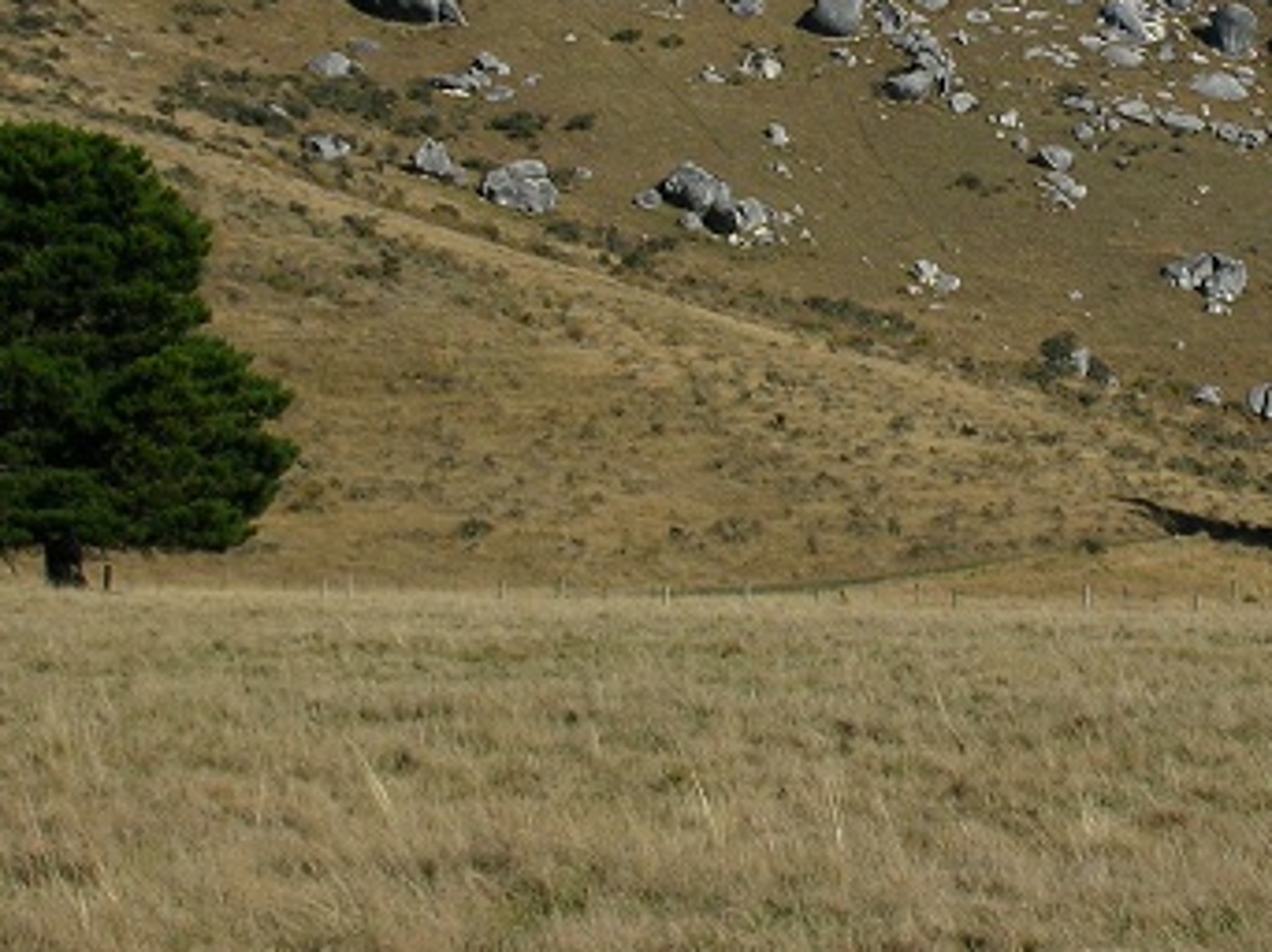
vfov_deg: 11.8
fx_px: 4590
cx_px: 1015
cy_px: 255
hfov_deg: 15.7
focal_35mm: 125
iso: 50
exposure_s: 1/91.4
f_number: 11.3
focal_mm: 10.1
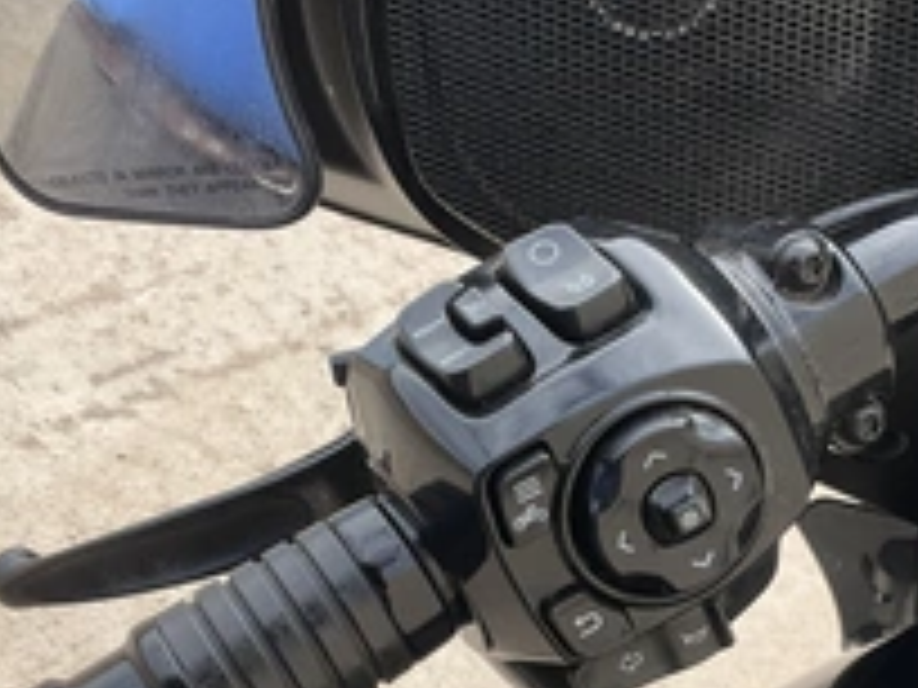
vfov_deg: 25.2
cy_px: 562
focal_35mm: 57
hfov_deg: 33.8
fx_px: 1512
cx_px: 482
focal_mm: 3
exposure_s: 1/842
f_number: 1.8
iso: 25
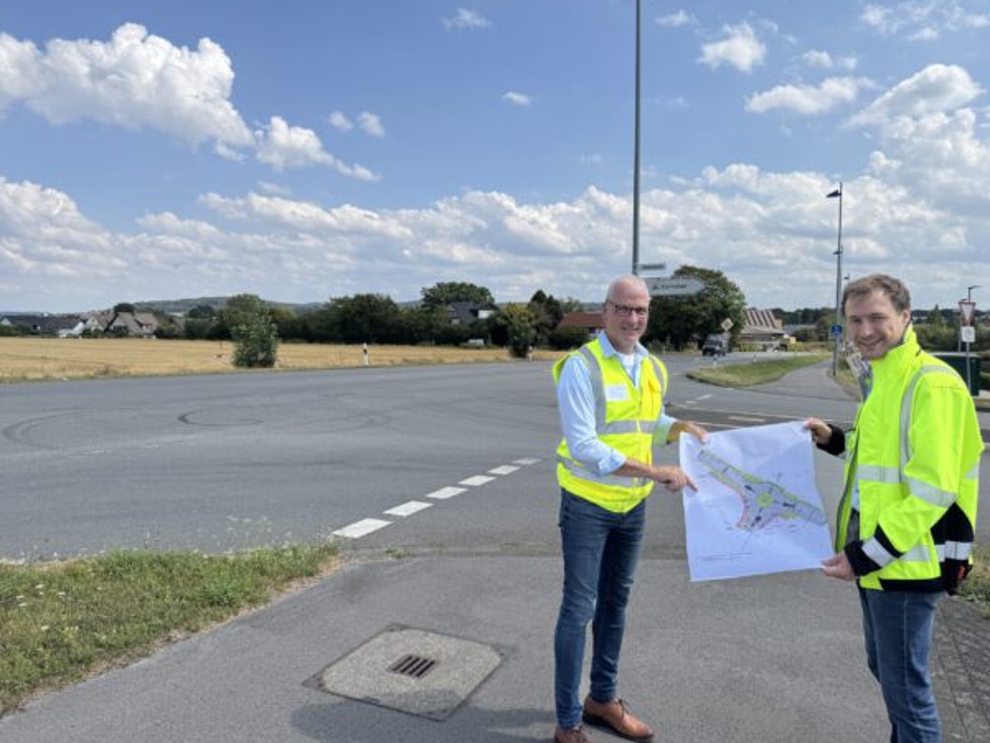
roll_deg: -0.5
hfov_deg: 69.4
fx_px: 715
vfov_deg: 54.9
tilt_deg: -3.9
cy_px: 369
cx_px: 502
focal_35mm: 25
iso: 80
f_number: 1.78
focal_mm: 6.76
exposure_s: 1/5814
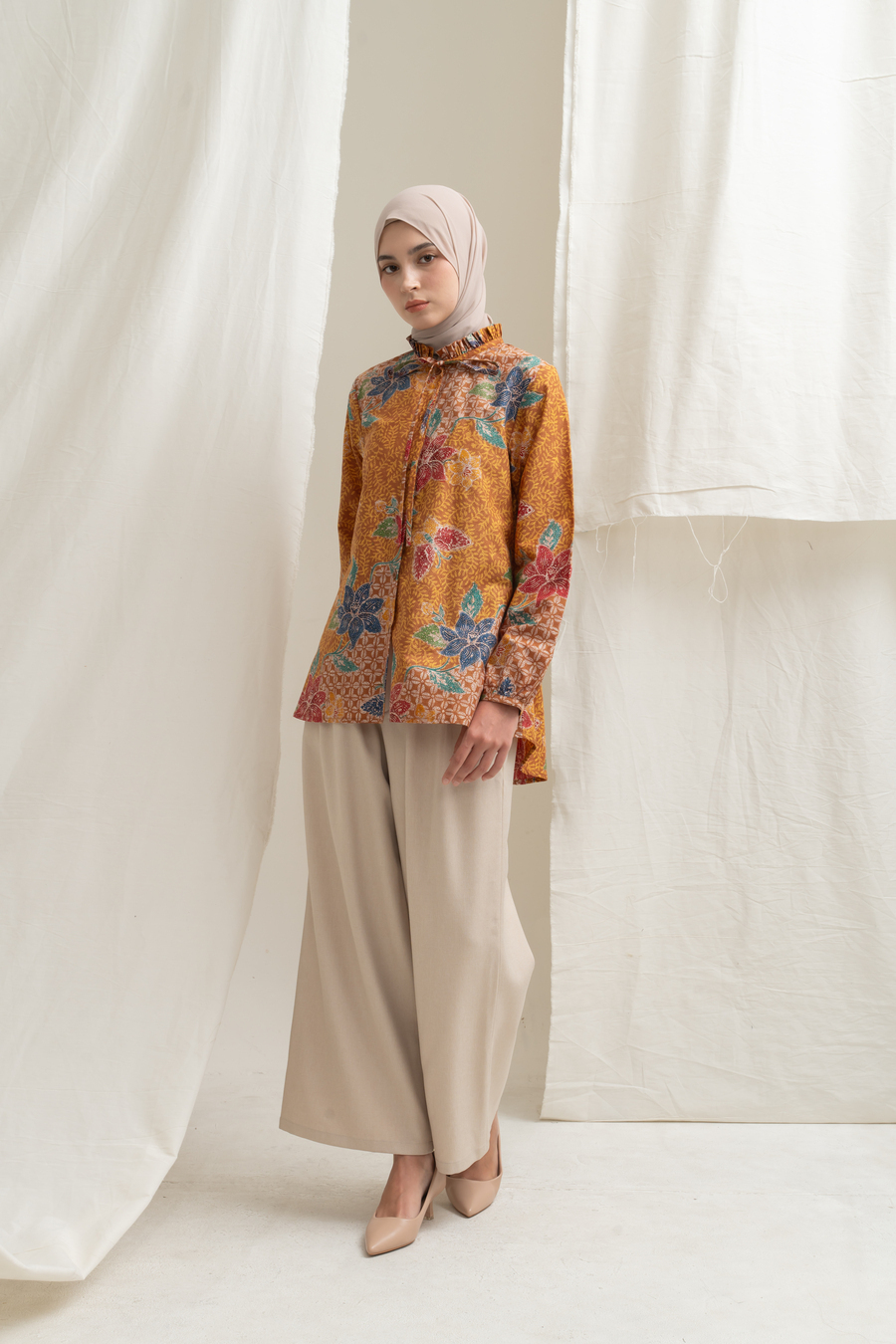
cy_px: 672
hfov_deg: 25.1
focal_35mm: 54
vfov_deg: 36.9
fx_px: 2016
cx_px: 448
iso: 100
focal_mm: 54
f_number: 11
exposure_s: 1/160
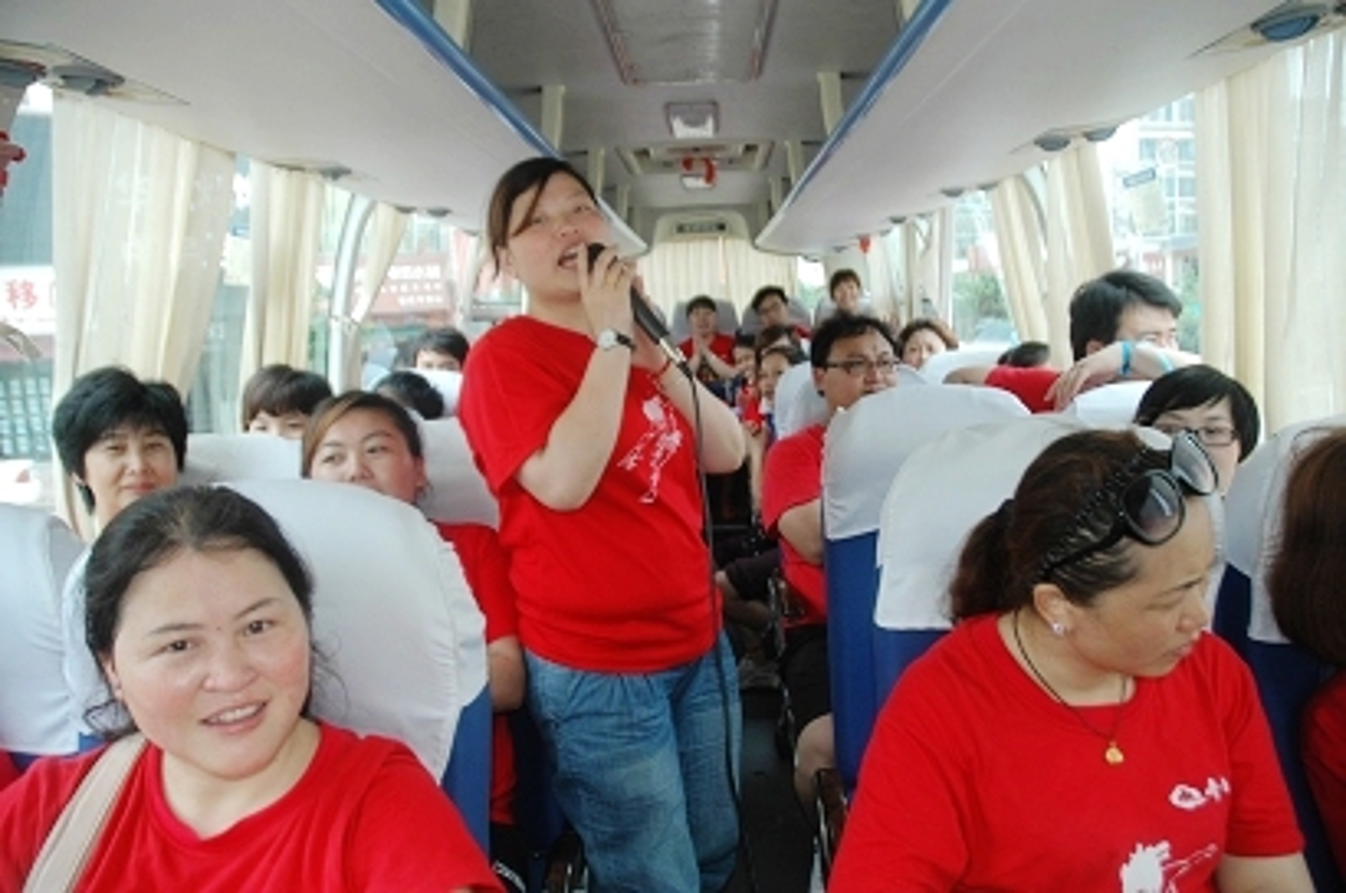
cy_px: 446
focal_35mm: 27
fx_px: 1008
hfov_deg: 67.5
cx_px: 673
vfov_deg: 47.8
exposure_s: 1/250
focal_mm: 18
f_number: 3.5
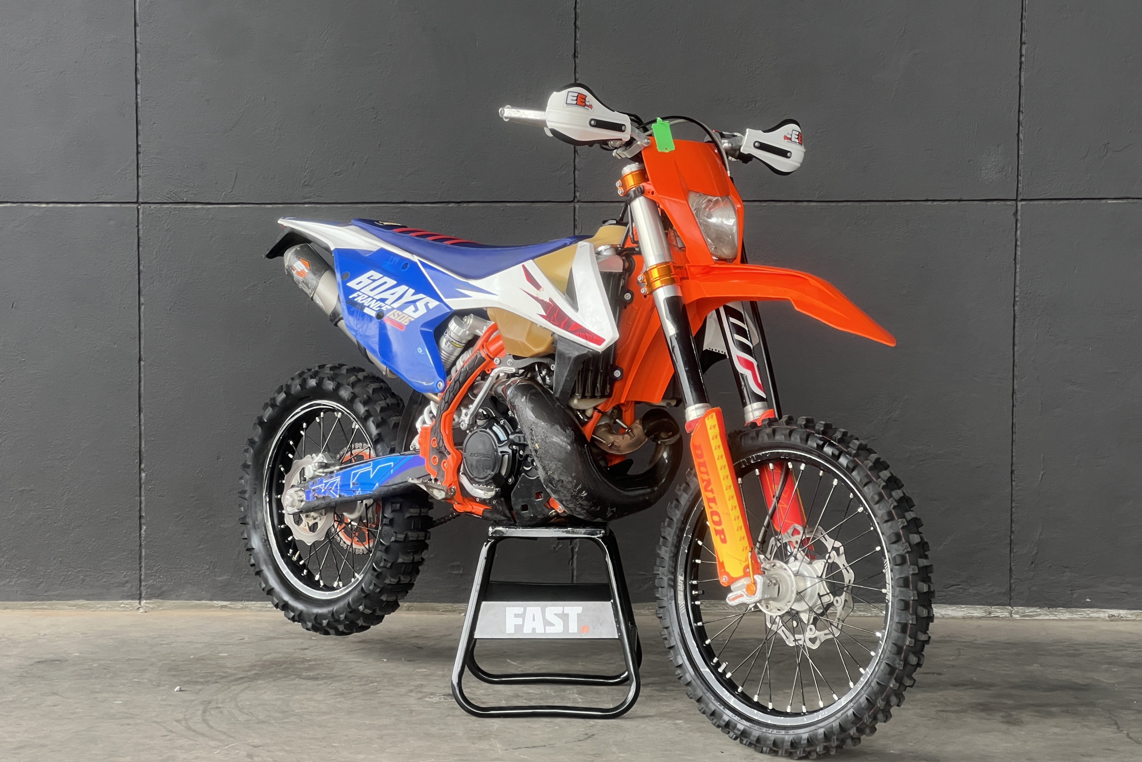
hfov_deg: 25.1
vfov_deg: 16.9
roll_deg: -0.4
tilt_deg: -3.9
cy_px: 411
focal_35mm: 81
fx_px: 2569
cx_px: 575
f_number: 2.8
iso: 125
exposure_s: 1/99
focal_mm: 9
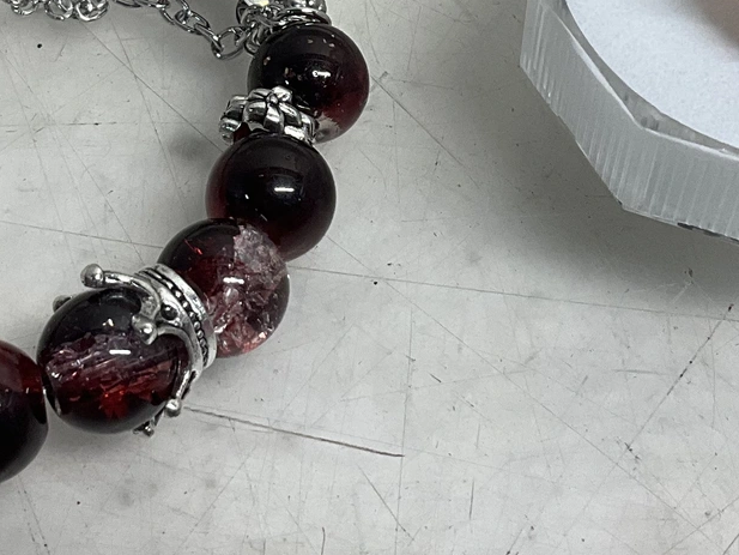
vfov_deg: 15.4
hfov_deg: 20.8
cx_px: 292
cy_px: -26
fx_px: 2007
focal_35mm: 94
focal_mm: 3
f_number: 1.8
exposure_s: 1/120
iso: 64
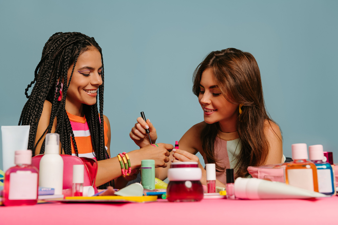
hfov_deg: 46.4
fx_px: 394
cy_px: 112
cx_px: 169
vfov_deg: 31.9
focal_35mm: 42
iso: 100
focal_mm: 42
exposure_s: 1/200
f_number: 5.6
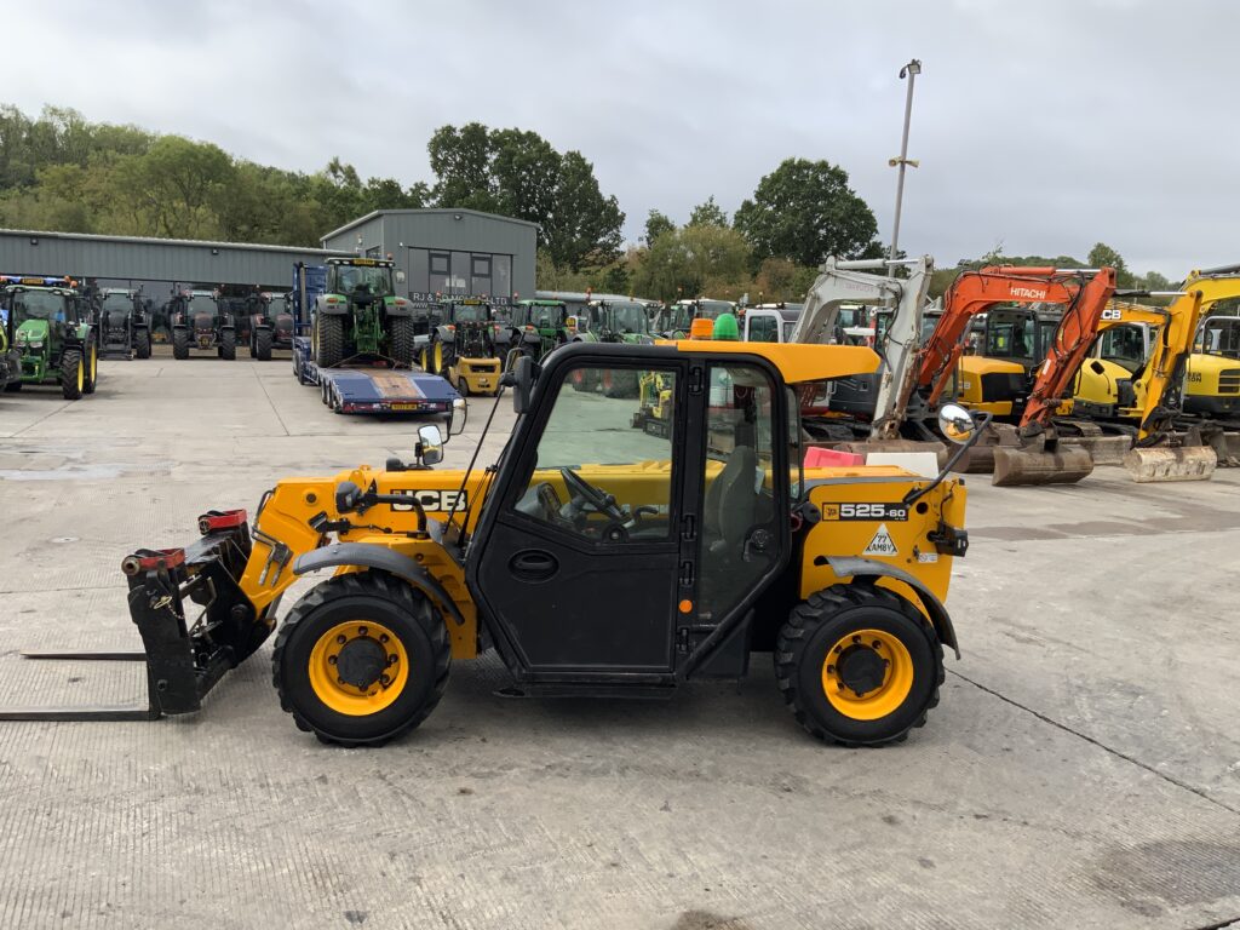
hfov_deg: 61.7
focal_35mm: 29
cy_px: 465
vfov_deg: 48.2
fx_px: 1039
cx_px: 620
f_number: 1.8
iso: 16
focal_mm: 3
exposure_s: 1/1195
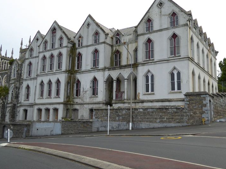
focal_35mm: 36
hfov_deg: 51.3
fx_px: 235
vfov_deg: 39.6
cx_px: 119
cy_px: 83
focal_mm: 5.4
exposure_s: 1/640
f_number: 3.5
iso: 80
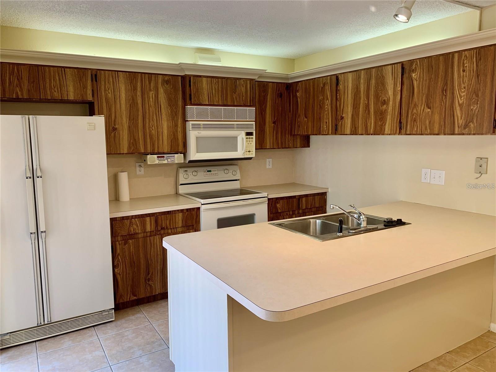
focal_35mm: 26
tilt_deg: -7.1
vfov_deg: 53.1
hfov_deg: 67.3
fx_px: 373
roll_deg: +0.4
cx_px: 248
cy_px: 186
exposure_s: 1/60
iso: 64
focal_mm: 4.25
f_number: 1.8
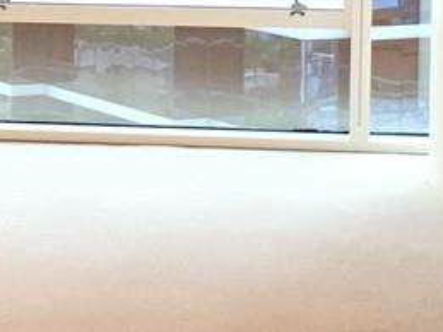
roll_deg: +1.3
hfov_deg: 10.7
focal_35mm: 179
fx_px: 2290
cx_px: -221
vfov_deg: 8.3
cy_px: 37
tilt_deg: -8.2
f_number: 2.2
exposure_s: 1/30
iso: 125
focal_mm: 4.15
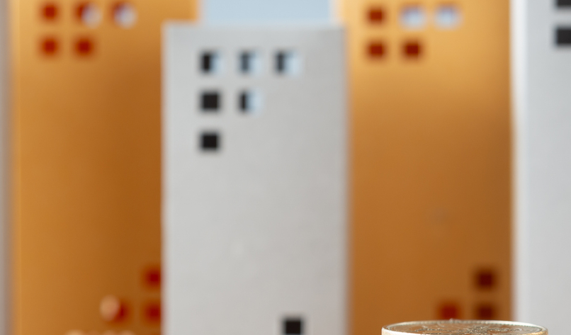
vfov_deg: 9.6
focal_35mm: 131
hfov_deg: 16.2
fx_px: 2004
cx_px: 269
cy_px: 203
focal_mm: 50
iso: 100
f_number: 5.6
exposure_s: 1/20
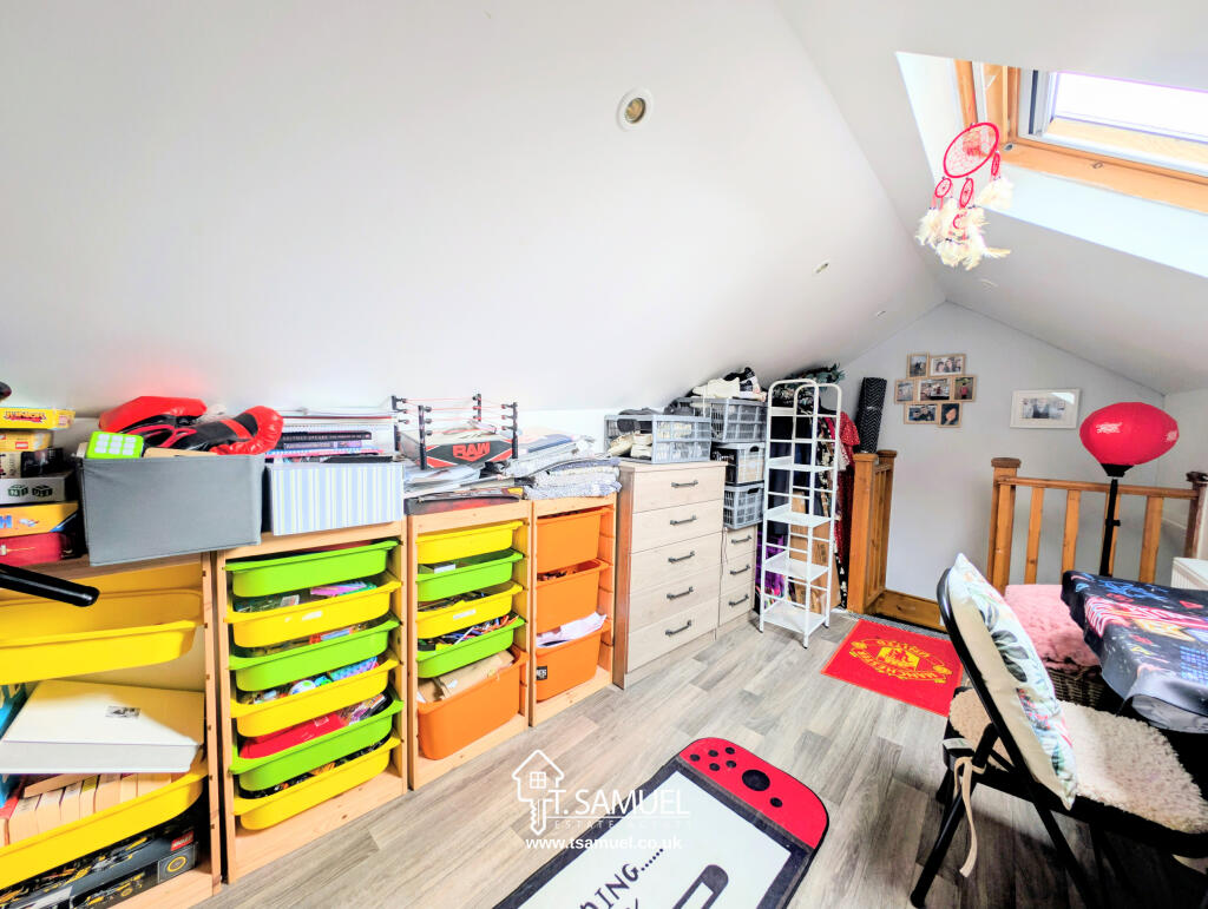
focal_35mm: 12
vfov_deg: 94.6
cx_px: 604
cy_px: 454
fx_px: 419
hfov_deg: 110.5
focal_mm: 2.23
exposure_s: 1/66.8
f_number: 1.95
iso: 31
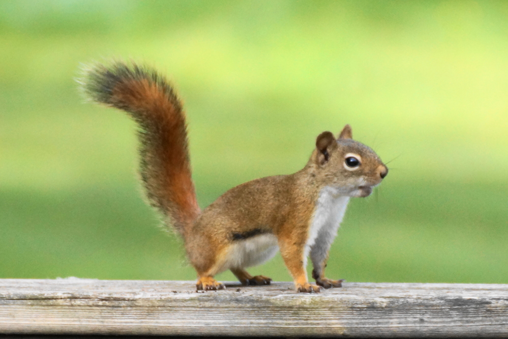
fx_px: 5291
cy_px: 170
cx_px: 254
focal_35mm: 375
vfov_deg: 3.7
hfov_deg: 5.5
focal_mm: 250
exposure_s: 1/400
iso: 640
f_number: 6.3
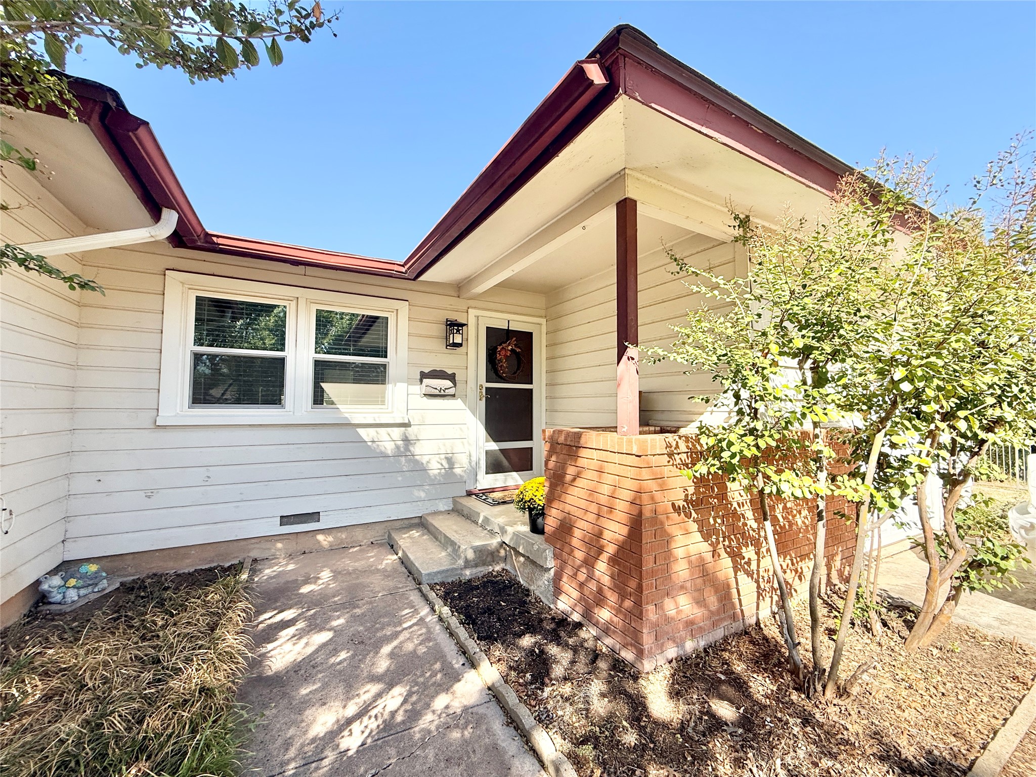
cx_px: 518
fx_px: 419
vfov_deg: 85.7
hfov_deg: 102.1
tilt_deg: +3.0
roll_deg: -0.9
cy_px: 388
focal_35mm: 14
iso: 64
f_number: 2.2
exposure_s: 1/664
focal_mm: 2.22
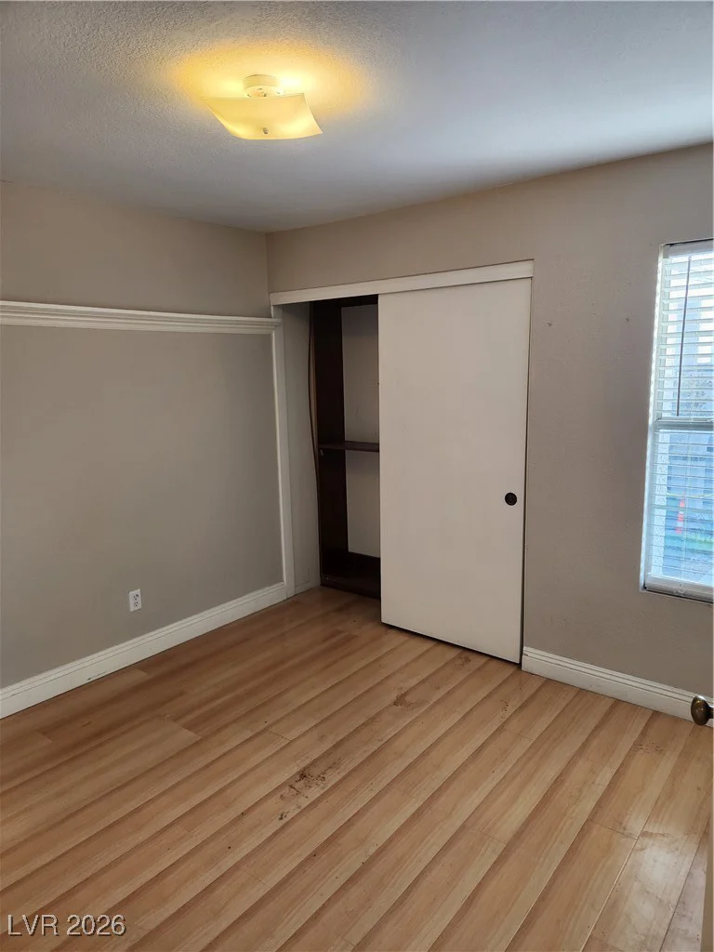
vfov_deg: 73.9
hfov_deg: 58.9
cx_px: 357
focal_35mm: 23
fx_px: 633
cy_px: 476
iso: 125
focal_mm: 5.4
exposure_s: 1/120
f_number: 1.8
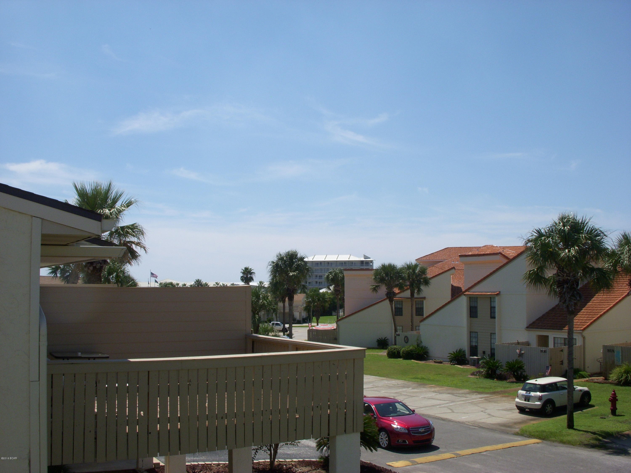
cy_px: 236
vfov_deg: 37.7
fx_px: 693
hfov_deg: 49.0
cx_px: 316
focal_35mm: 38
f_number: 6.6
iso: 100
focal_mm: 6.3
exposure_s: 1/500
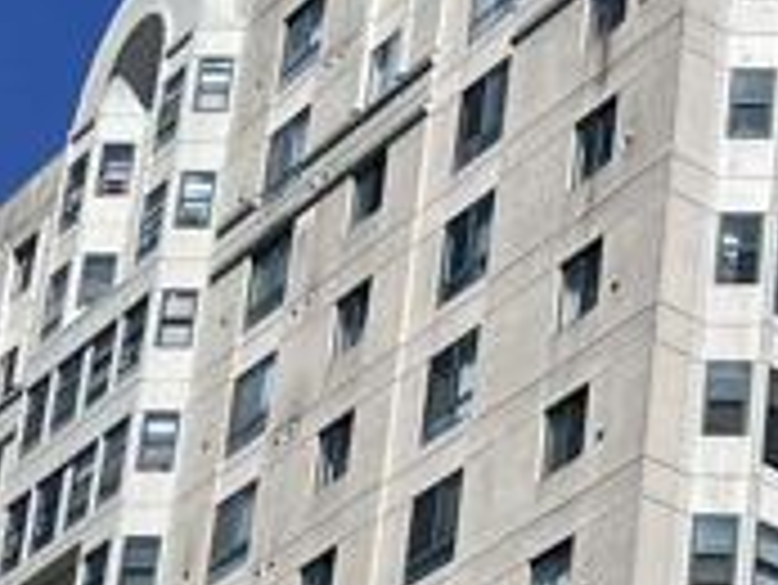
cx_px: 1219
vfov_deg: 9.4
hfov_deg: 12.1
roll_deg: +0.4
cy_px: 850
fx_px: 3464
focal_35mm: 154
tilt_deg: +22.7
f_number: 1.5
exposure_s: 1/6579
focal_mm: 5.7
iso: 50
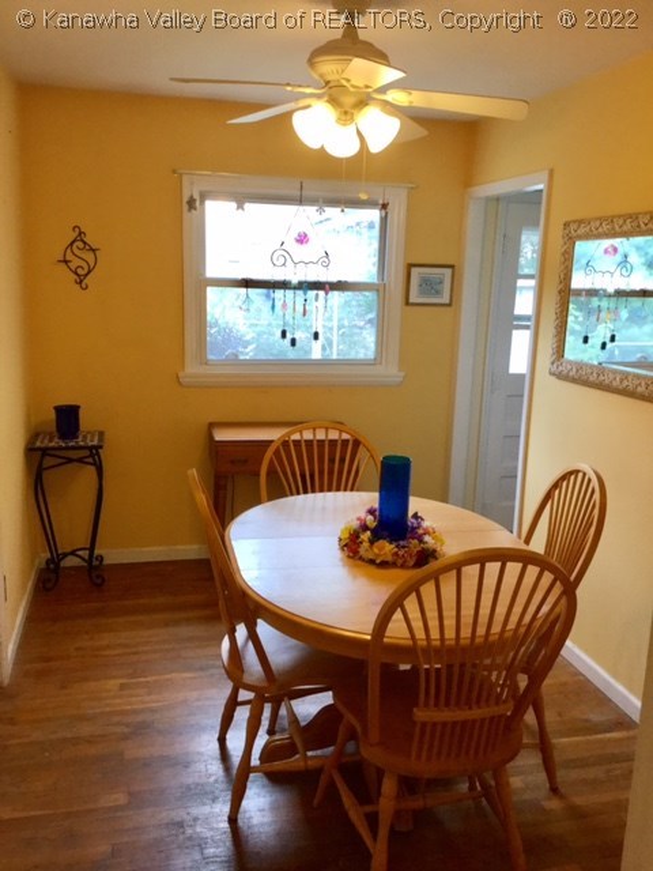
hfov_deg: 45.4
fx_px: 780
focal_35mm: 31
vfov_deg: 58.4
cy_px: 436
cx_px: 326
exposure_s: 1/40
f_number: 2.4
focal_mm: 3.3
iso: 32
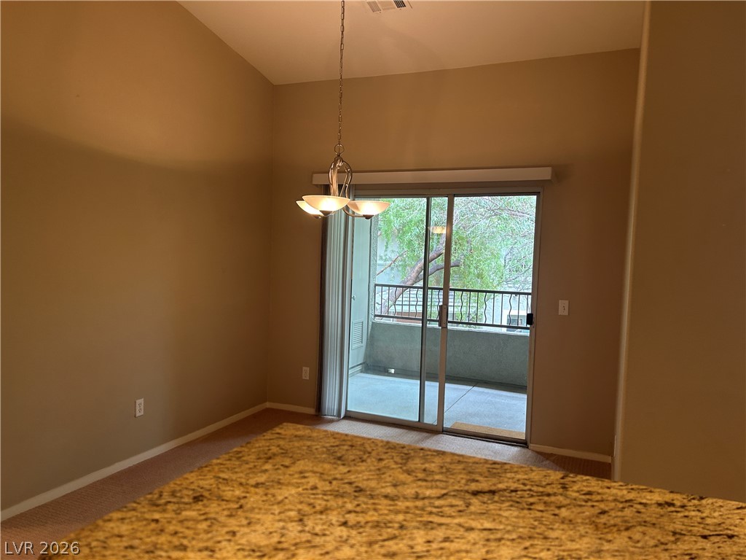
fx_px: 560
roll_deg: -1.6
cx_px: 373
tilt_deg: -4.2
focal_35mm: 26
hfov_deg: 67.3
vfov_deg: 53.1
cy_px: 280
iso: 100
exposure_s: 1/60
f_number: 1.5
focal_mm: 5.7
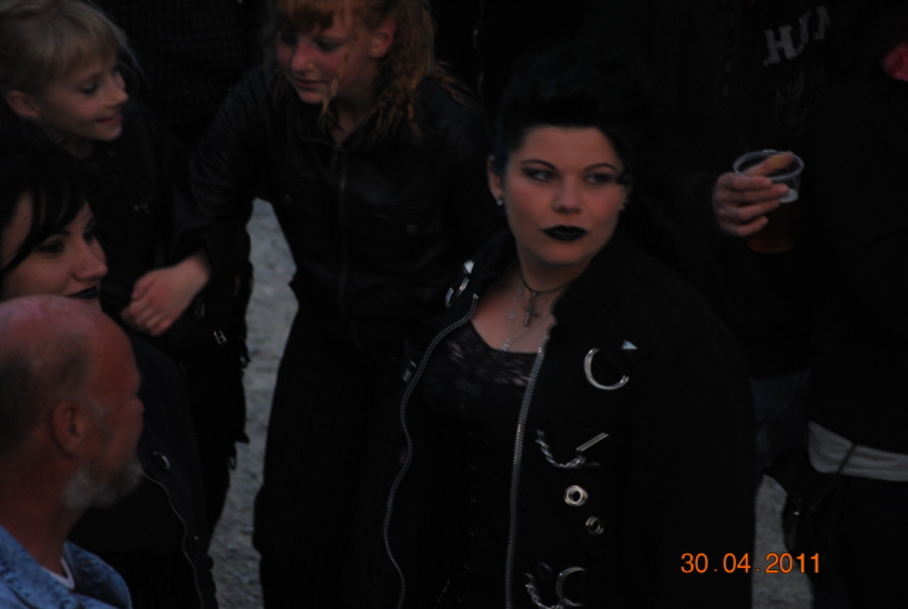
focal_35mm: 300
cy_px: 304
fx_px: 7583
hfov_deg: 6.9
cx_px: 454
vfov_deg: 4.6
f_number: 5.6
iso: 200
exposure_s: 1/60
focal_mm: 200
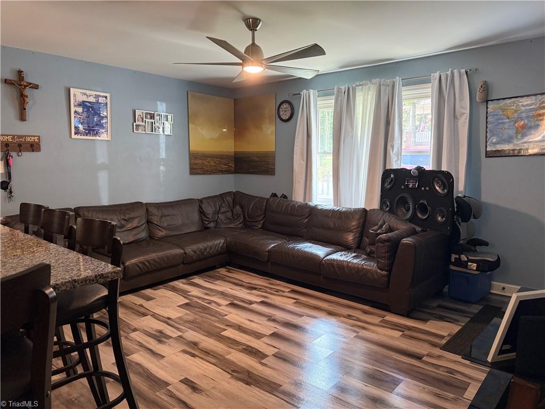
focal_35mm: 24
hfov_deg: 71.6
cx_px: 272
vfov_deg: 56.8
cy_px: 204
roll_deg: +0.0
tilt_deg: -6.6
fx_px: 378
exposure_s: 1/60
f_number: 1.78
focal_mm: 6.76
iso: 320
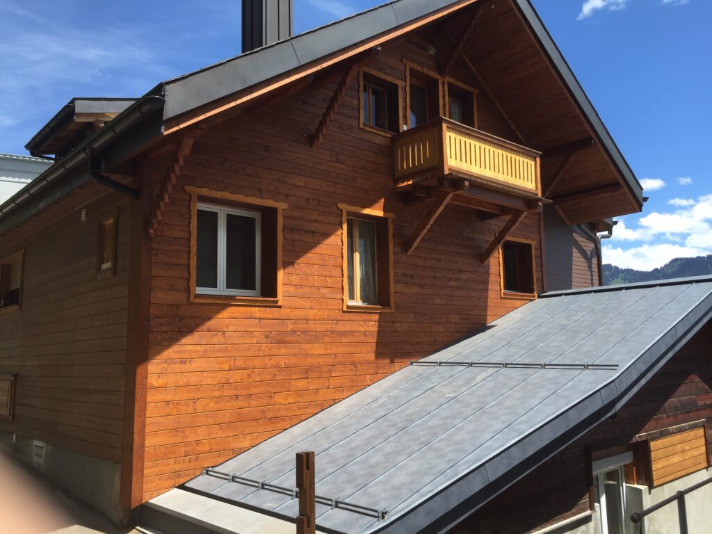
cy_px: 267
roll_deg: +1.9
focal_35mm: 29
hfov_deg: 61.7
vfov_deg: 48.2
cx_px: 356
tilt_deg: +9.2
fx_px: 596
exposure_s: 1/1041
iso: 32
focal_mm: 4.15
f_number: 2.2
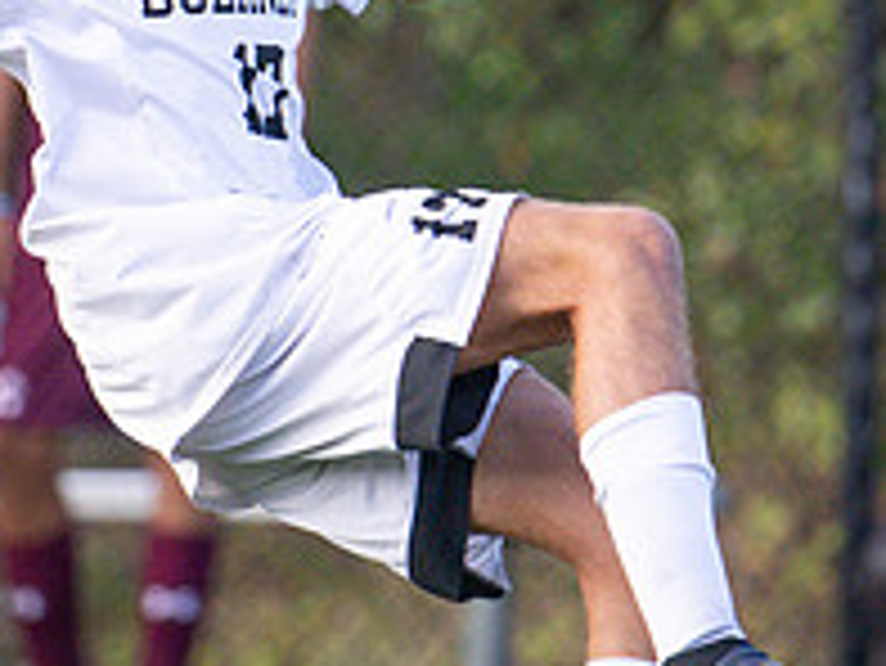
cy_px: 94
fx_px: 46970
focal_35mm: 1834
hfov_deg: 1.1
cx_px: 368
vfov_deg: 0.8
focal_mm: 400
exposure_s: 1/2500
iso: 1800
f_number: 4.5
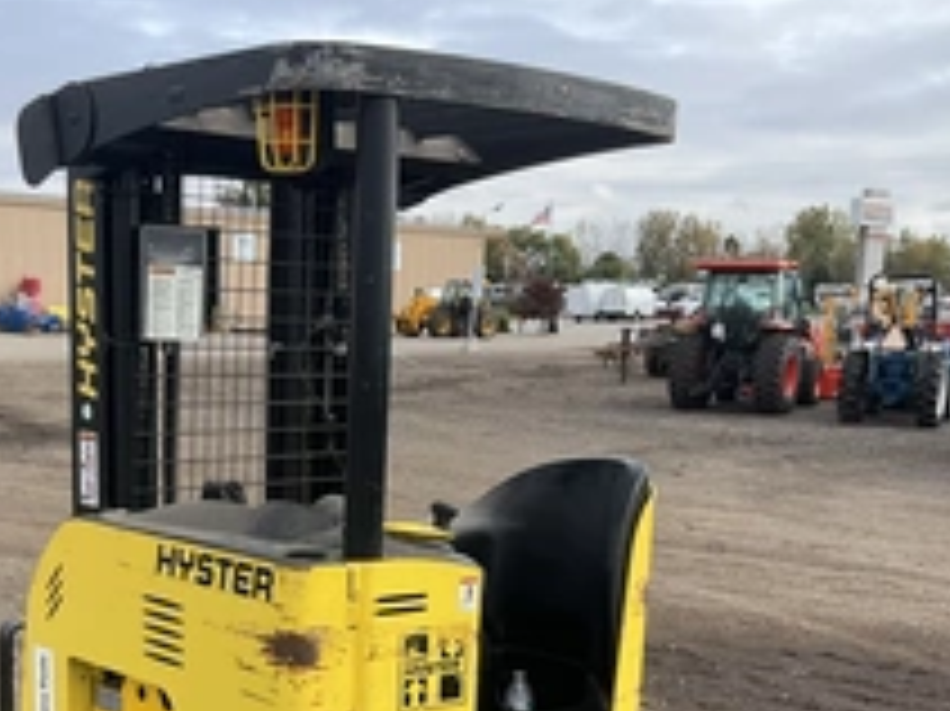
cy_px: 639
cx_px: 347
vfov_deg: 25.7
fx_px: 1509
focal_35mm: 55
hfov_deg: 34.7
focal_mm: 3
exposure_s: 1/606
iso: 25
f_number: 1.8
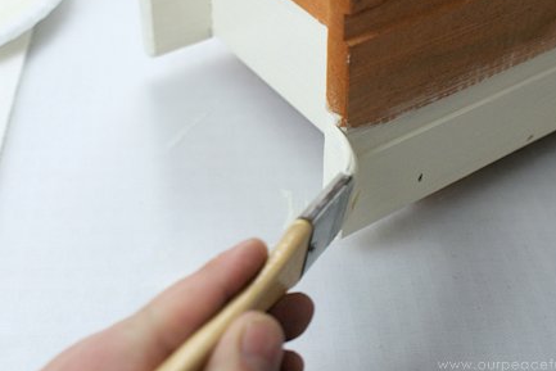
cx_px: 261
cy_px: 109
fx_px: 742
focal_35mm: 48
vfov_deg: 27.8
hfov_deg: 41.1
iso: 400
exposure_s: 1/40
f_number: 4
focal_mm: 22
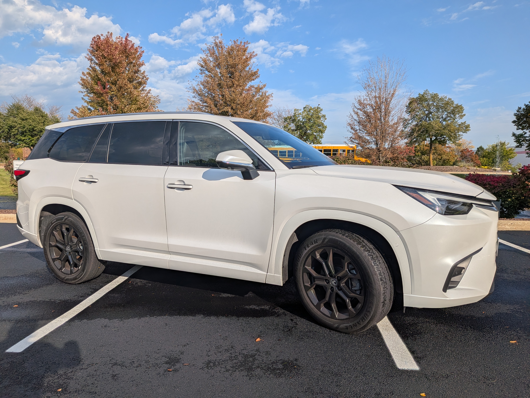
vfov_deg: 56.8
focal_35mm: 24
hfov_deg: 71.6
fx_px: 367
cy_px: 199
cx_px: 265
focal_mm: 4.53
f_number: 1.7
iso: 29
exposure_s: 1/17544
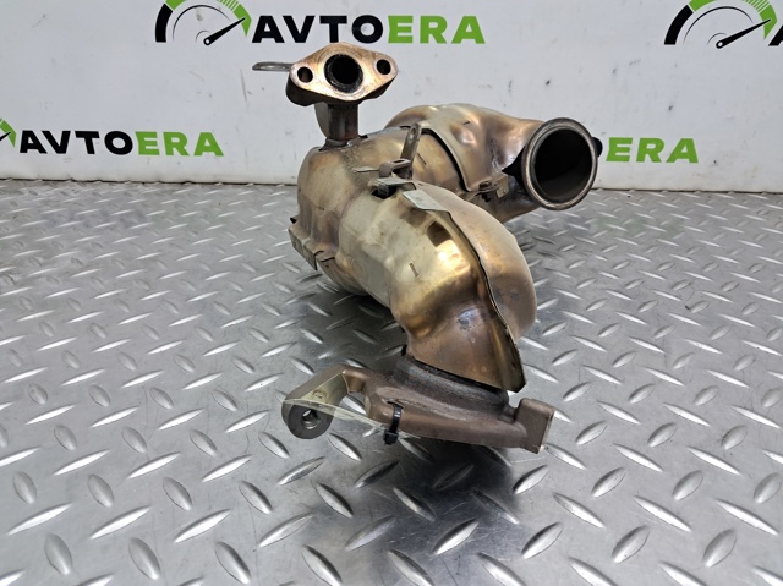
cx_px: 392
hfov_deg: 65.4
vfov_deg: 51.3
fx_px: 610
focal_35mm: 27
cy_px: 293
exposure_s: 1/50
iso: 125
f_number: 1.8
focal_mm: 4
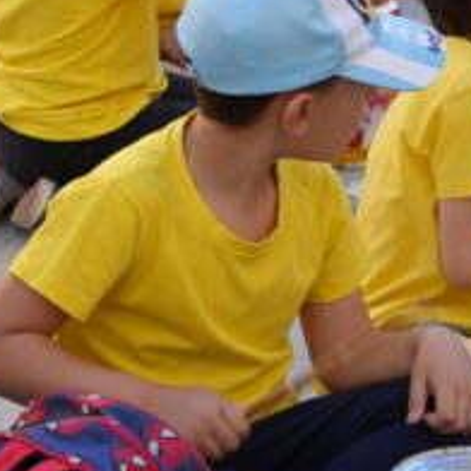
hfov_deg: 8.3
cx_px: 428
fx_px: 3217
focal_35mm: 209
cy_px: -131
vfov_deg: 8.3
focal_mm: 47
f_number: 4
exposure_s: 1/200
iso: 100
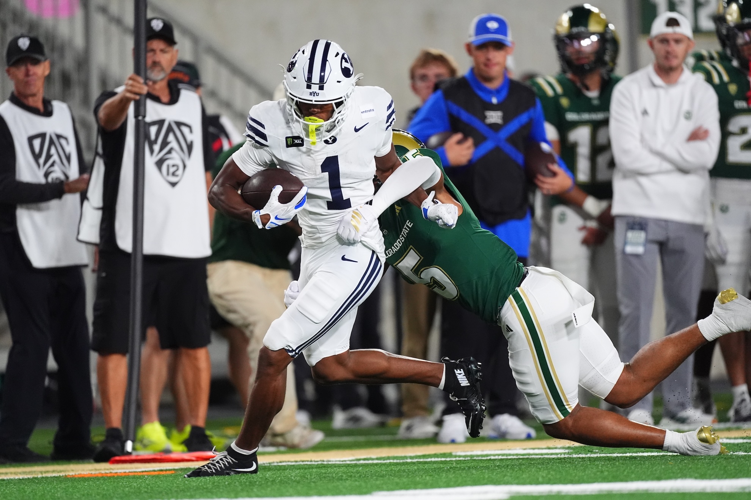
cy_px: 250
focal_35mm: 600
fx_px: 12516
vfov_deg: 2.3
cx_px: 376
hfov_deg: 3.4
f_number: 4
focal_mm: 600
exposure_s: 1/2000
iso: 5000
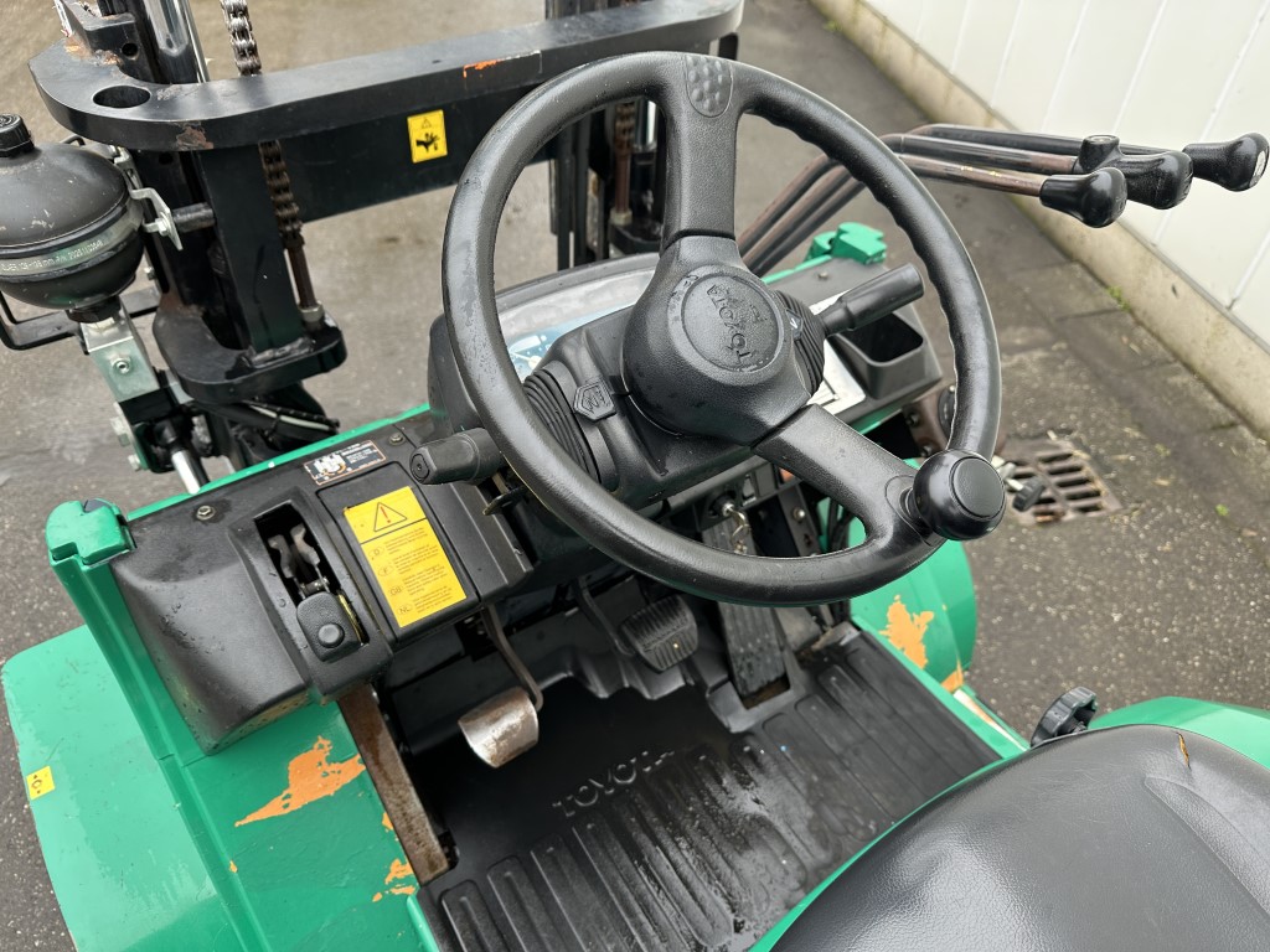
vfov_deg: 56.8
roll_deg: -1.2
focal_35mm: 24
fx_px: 881
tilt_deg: -44.5
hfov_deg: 71.6
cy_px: 476
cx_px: 635
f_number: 1.78
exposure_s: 1/121
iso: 125
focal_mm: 6.86
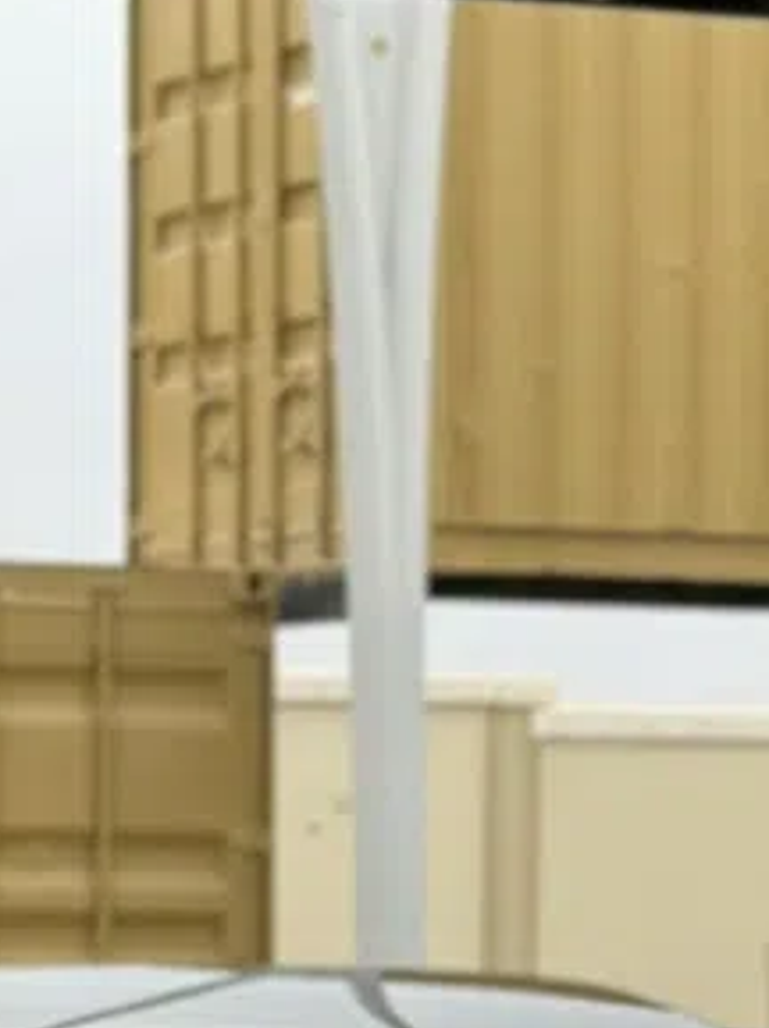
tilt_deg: -4.4
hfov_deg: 6.5
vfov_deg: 8.6
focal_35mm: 227
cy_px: 1250
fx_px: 6739
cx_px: 755
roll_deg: -0.2
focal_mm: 6.86
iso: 80
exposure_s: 1/1145
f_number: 1.78
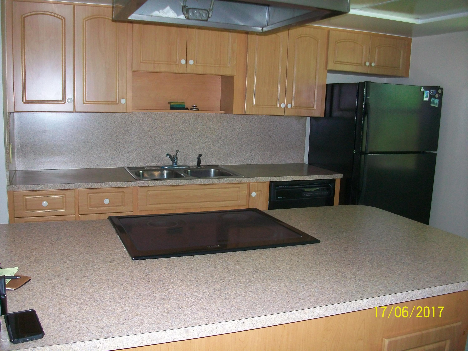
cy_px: 176
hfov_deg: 56.8
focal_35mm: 32
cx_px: 234
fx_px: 433
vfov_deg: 44.2
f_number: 2.8
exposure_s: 1/60
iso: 160
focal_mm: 5.7
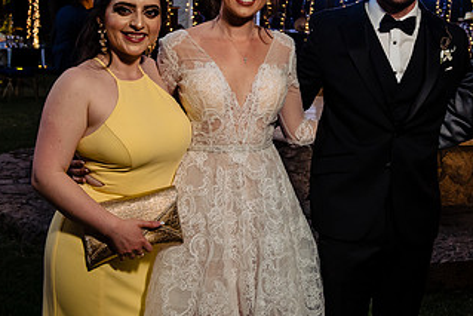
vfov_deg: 19.6
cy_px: 81
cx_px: 350
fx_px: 907
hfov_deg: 28.8
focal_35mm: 69
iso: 1600
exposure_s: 1/80
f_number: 6.3
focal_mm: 38
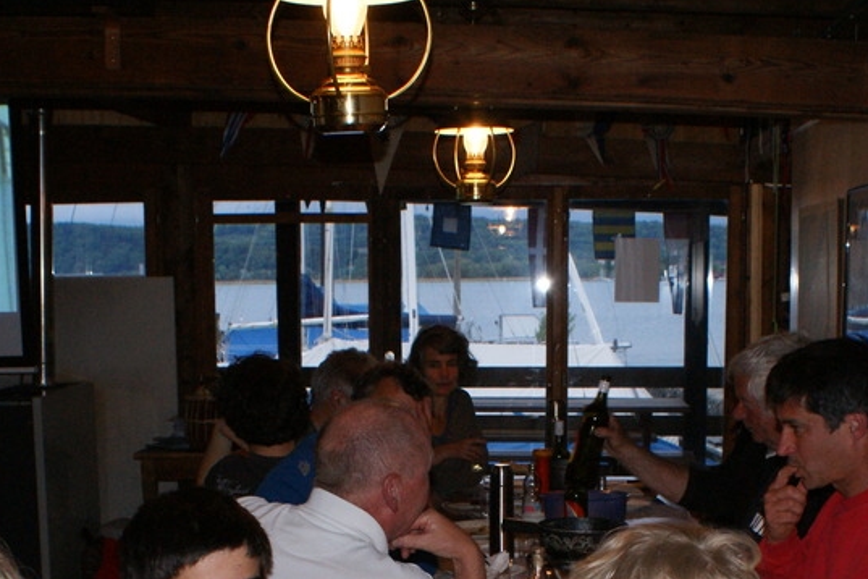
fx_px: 1615
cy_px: 645
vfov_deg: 19.4
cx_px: 474
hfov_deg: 30.1
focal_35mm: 67
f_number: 5.6
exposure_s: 1/60
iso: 400
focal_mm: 20
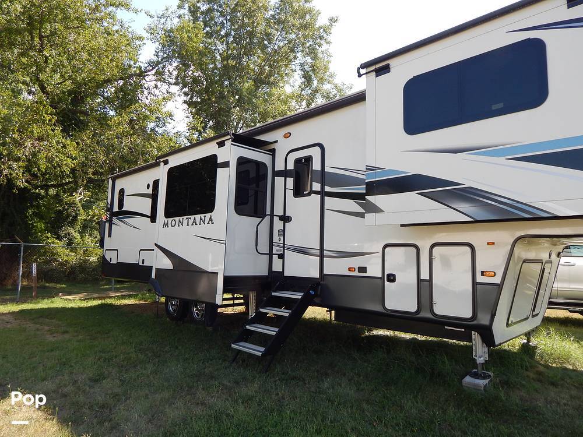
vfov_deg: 58.9
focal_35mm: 23
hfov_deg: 73.9
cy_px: 218
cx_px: 292
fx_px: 387
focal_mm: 4
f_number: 3
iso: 125
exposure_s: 1/500
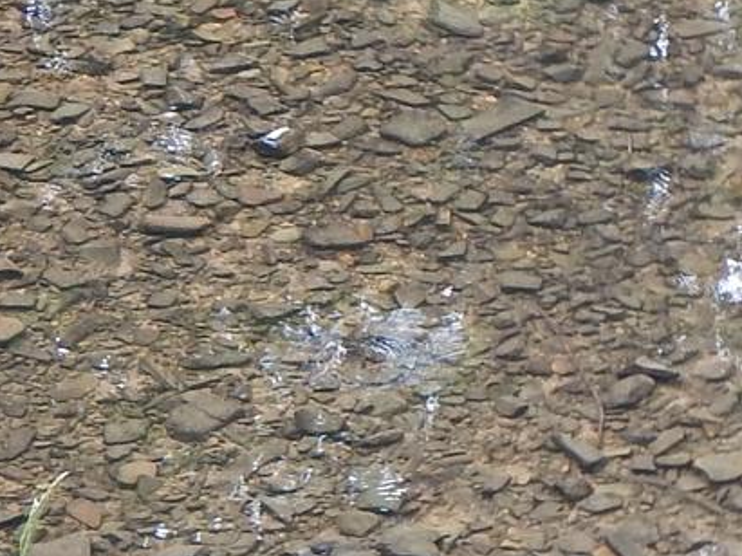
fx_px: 6514
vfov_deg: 4.9
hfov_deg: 6.5
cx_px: 773
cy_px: 23
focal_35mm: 304
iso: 125
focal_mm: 10.9
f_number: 4
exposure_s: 1/30
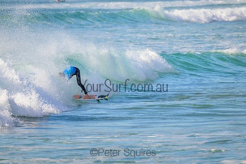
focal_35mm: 800
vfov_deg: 1.7
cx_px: 123
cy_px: 82
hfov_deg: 2.6
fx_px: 5468
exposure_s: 1/2000
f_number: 11
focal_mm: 800
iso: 1600
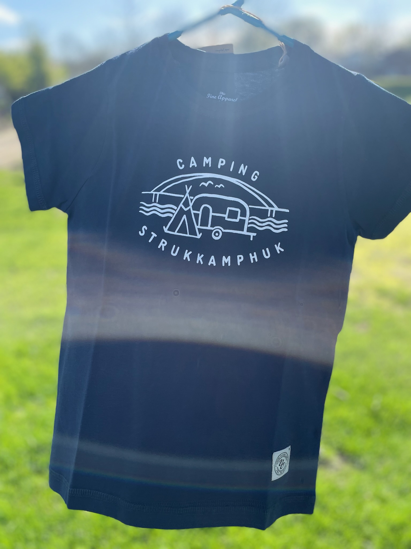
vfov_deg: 67.3
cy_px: 274
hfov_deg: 53.1
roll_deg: +1.6
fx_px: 412
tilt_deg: -22.7
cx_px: 206
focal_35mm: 26
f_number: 1.6
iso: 50
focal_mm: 4.2
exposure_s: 1/1043
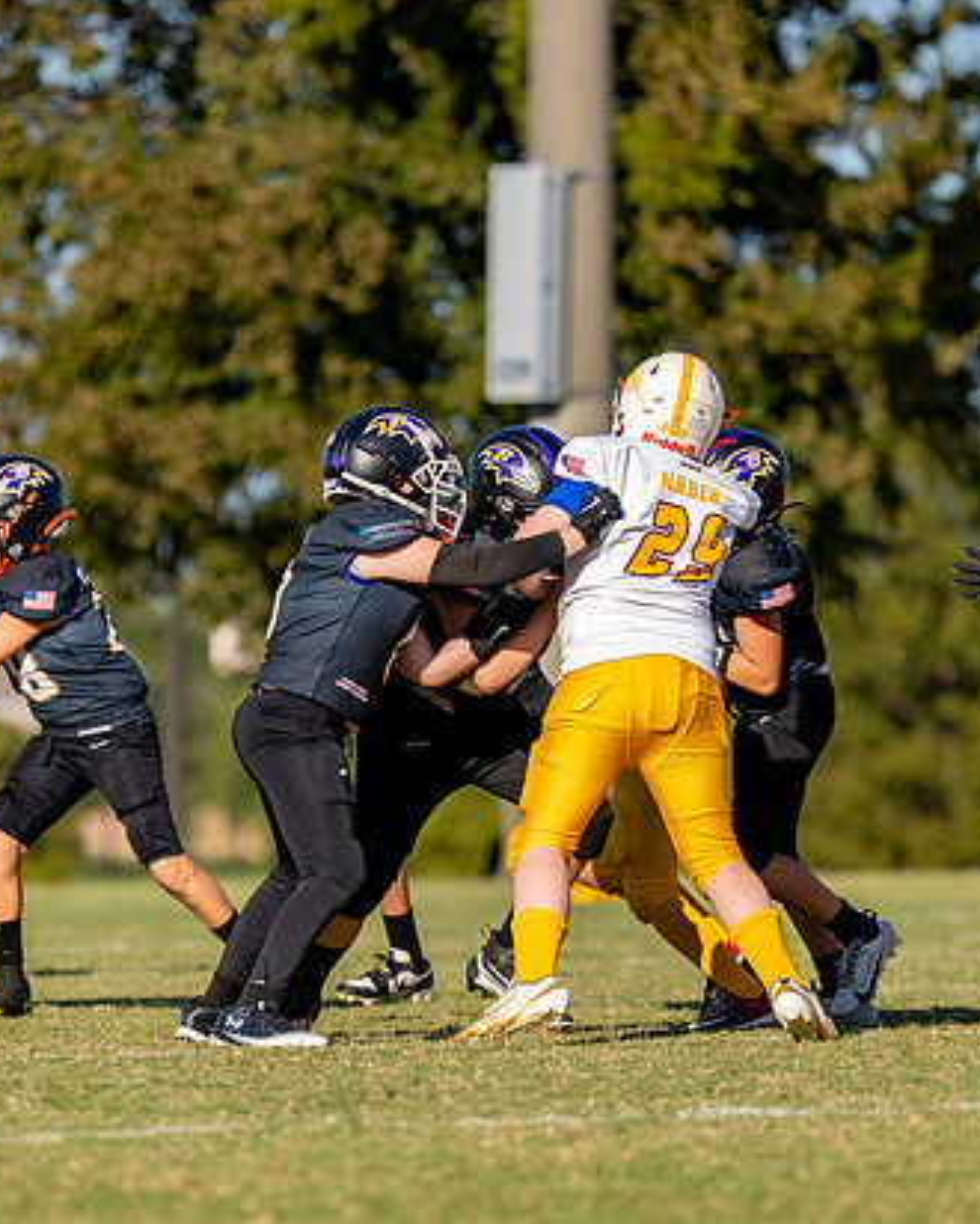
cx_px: 452
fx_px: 14999
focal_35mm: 414
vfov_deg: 4.7
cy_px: 770
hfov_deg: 3.7
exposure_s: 1/4000
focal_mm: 200
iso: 160
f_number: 2.8
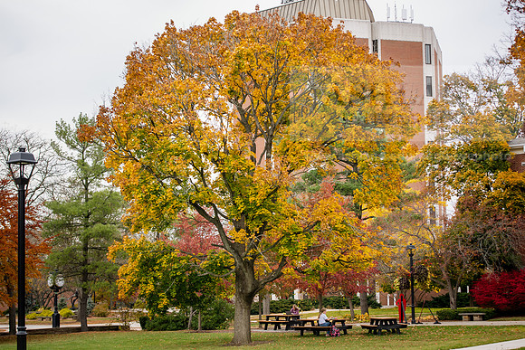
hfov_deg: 28.8
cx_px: 262
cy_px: 175
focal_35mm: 70
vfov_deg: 19.5
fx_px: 1021
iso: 160
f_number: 4
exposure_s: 1/400
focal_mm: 70
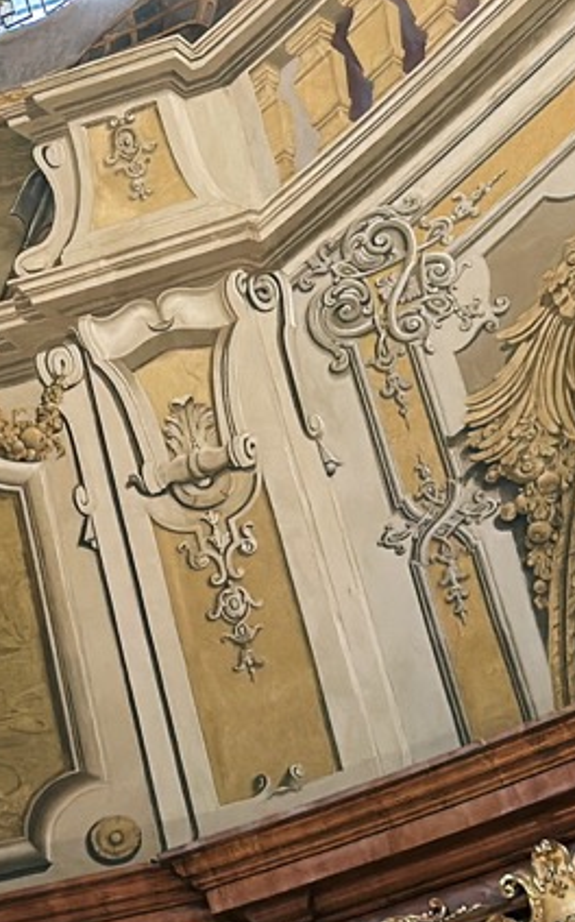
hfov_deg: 8.0
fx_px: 3865
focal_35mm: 154
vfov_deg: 13.5
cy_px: 78
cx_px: -686
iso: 320
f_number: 1.78
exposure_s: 1/50
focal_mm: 6.86
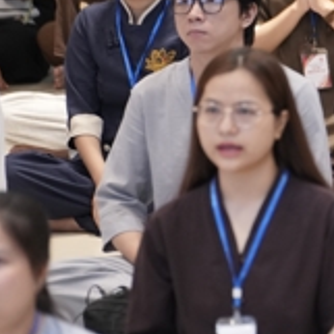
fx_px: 5611
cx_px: 591
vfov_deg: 3.4
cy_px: 117
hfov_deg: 3.4
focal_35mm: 514
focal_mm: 150
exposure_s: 1/160
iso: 2500
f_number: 2.8
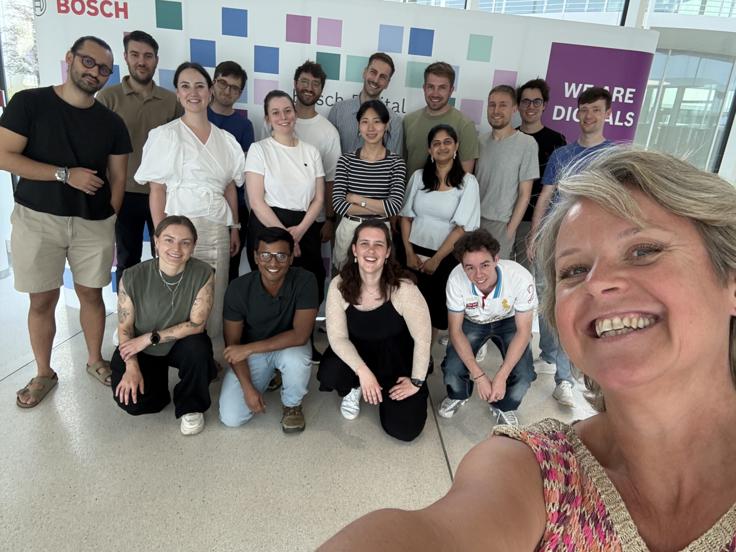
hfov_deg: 73.9
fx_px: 489
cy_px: 276
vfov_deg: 58.9
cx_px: 368
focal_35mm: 23
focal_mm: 2.69
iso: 100
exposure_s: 1/60
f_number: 1.9
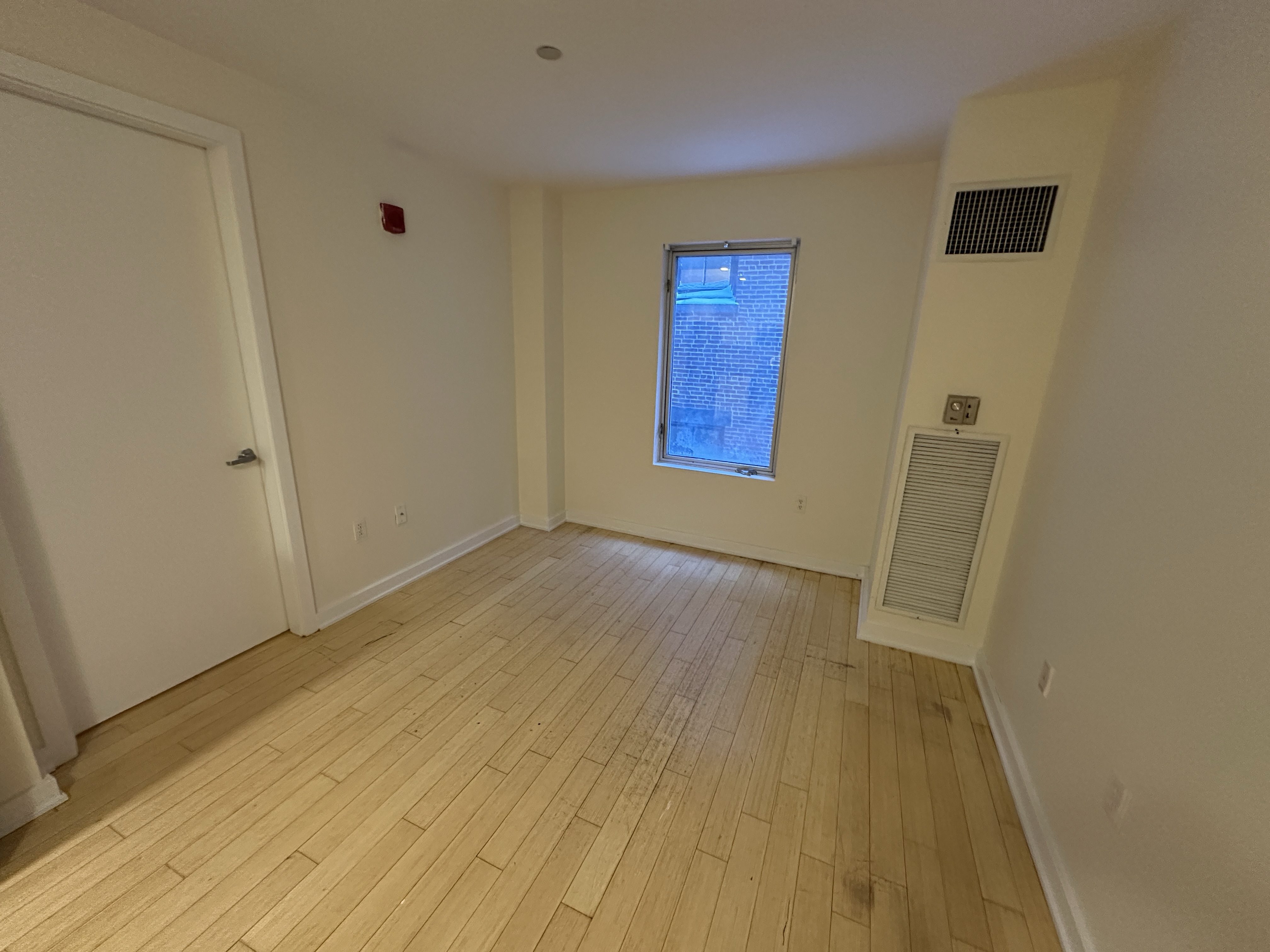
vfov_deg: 85.7
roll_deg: -1.2
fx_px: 514
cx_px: 635
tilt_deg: -16.9
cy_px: 476
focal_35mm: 14
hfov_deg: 102.1
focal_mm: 2.22
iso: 640
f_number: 2.2
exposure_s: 1/60
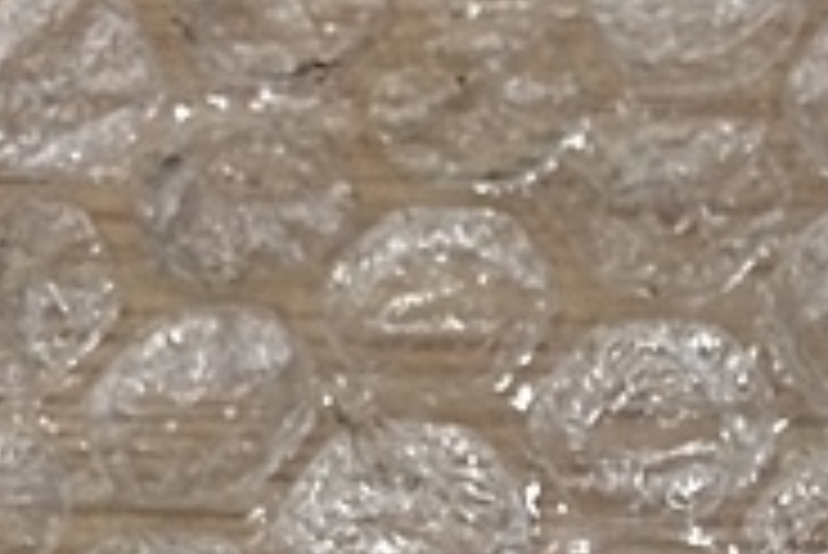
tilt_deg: -63.3
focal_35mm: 105
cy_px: 761
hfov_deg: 19.0
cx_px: 778
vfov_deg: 12.6
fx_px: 2417
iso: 50
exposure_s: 1/30
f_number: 2.2
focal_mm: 4.15
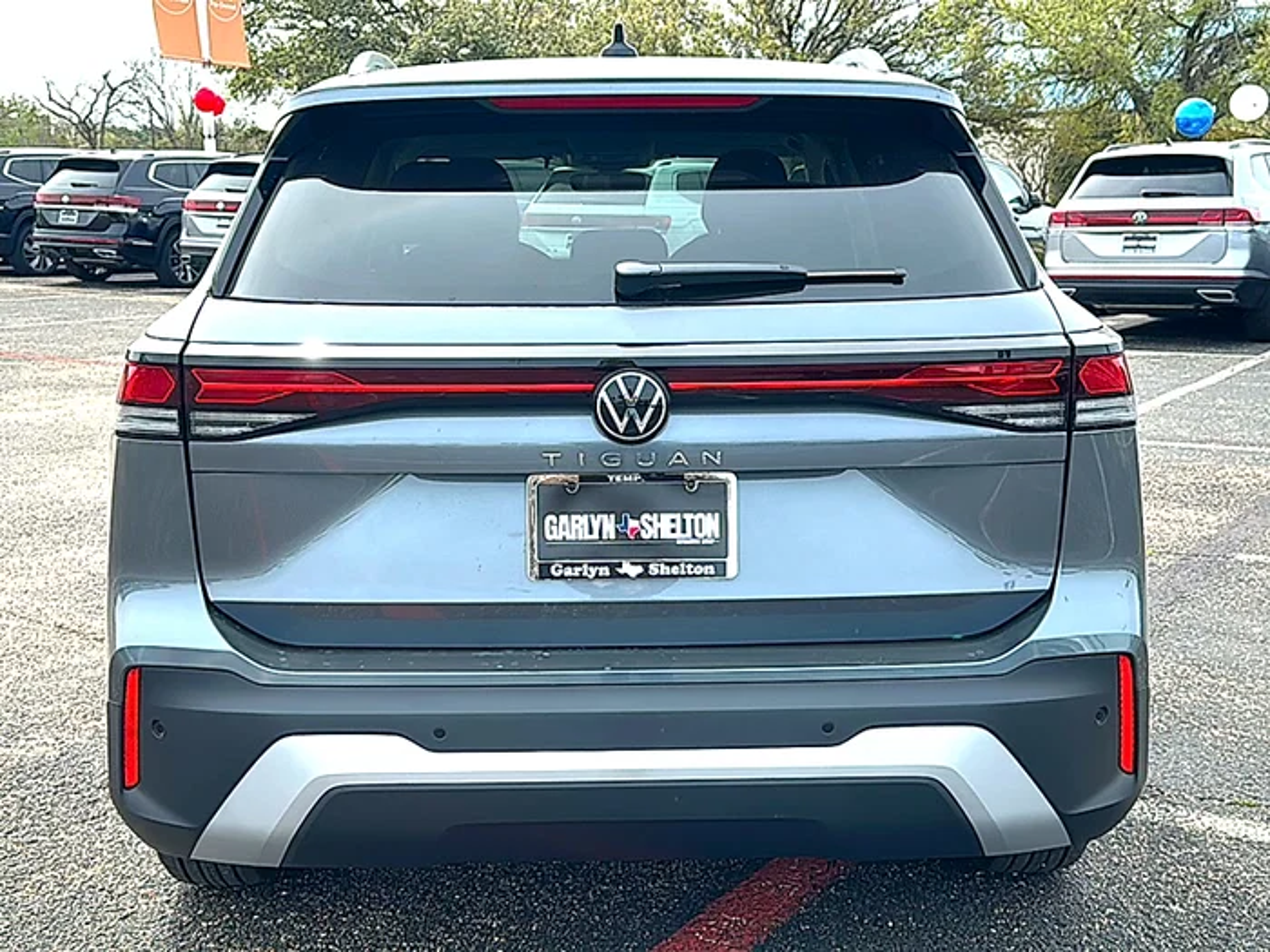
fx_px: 1357
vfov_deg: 38.7
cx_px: 635
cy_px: 476
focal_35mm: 37
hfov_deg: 50.1
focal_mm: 6.86
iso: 80
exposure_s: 1/2119
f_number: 1.78
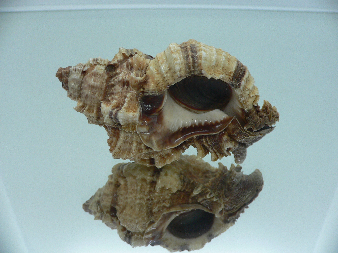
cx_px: 169
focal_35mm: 35
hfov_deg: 52.6
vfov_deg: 40.7
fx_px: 342
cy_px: 126
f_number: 2.8
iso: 100
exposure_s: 1/60
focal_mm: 4.6
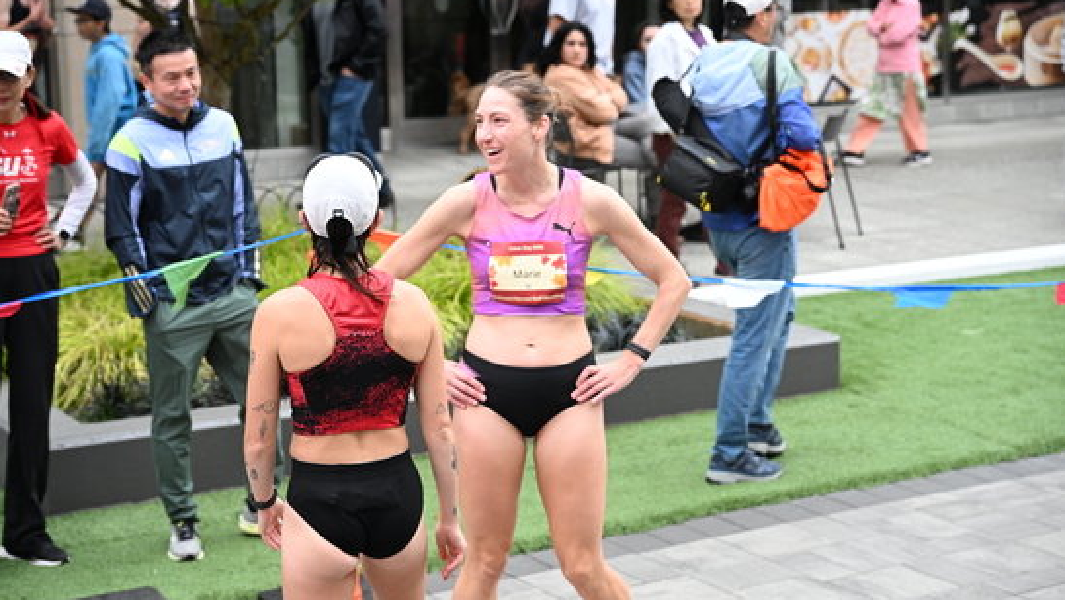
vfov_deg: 16.3
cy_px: 335
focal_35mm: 74
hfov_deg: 28.6
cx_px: 535
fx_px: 2090
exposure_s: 1/500
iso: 2500
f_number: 4
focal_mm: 70
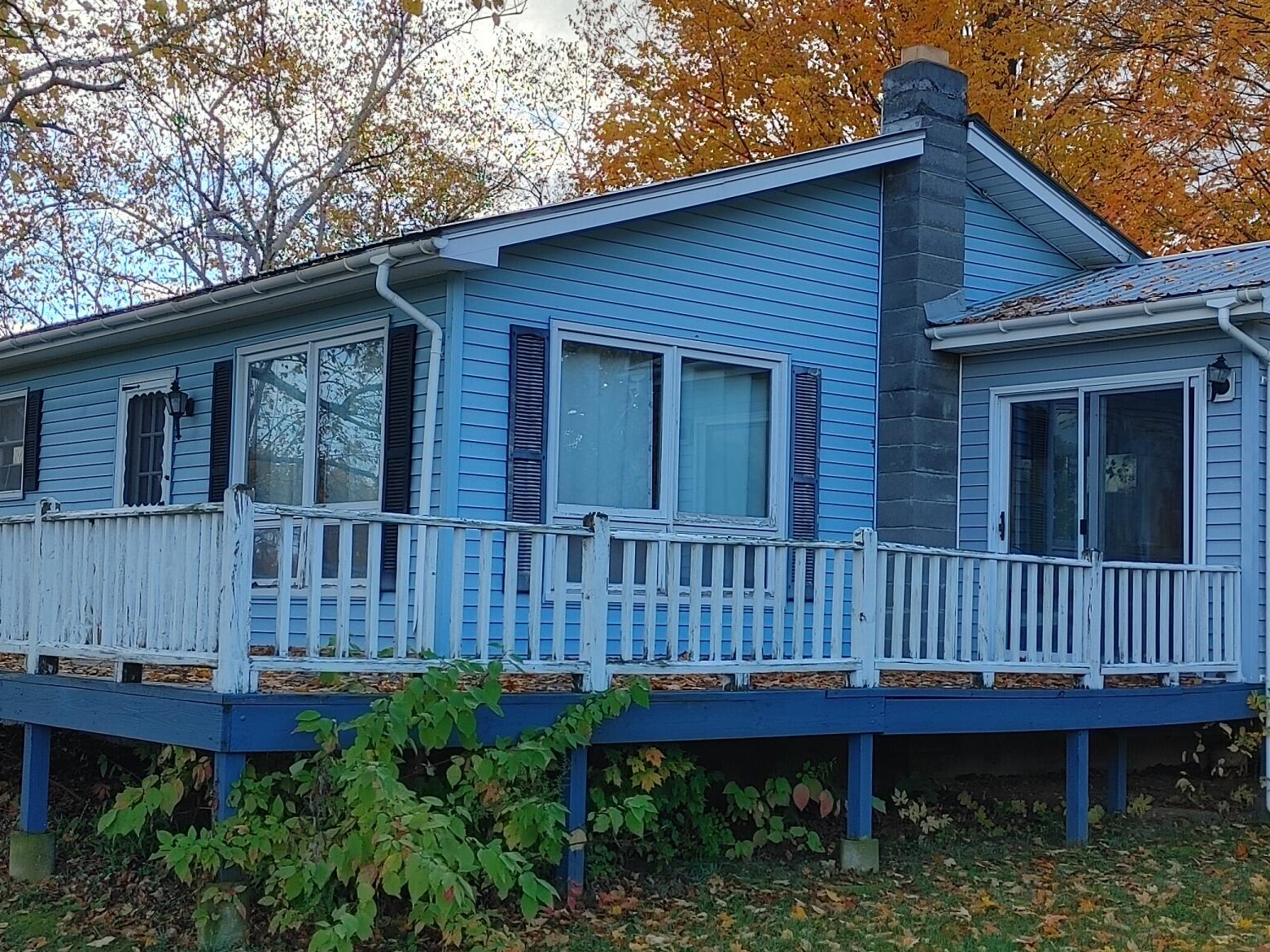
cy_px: 485
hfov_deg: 38.2
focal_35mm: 50
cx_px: 681
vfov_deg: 29.1
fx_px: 1834
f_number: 1.8
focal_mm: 4.81
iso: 50
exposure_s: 1/397
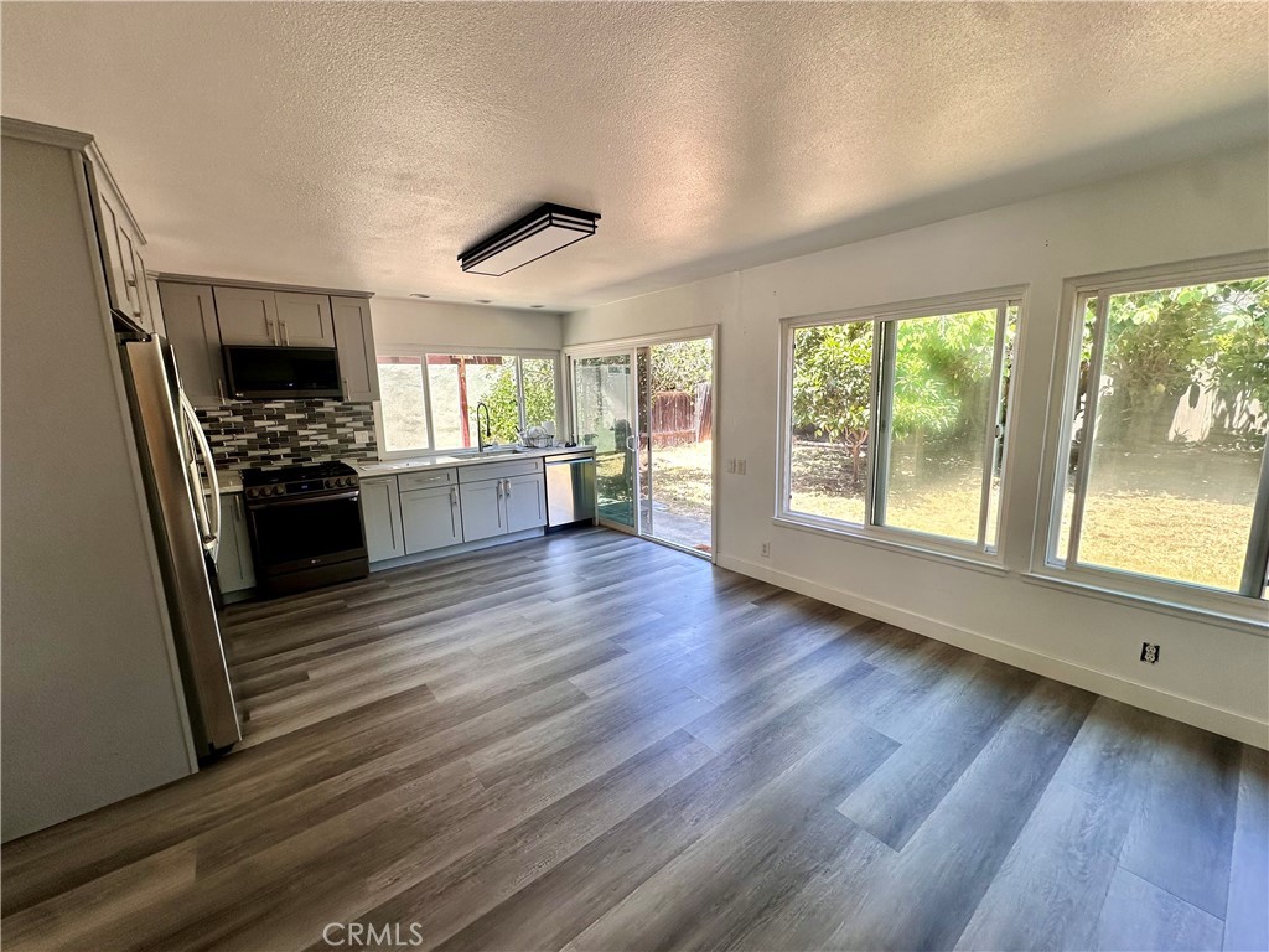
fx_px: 513
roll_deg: +0.3
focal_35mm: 14
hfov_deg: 102.1
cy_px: 476
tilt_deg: -9.2
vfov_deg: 85.7
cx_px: 634
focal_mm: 2.22
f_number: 2.2
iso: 40
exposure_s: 1/101
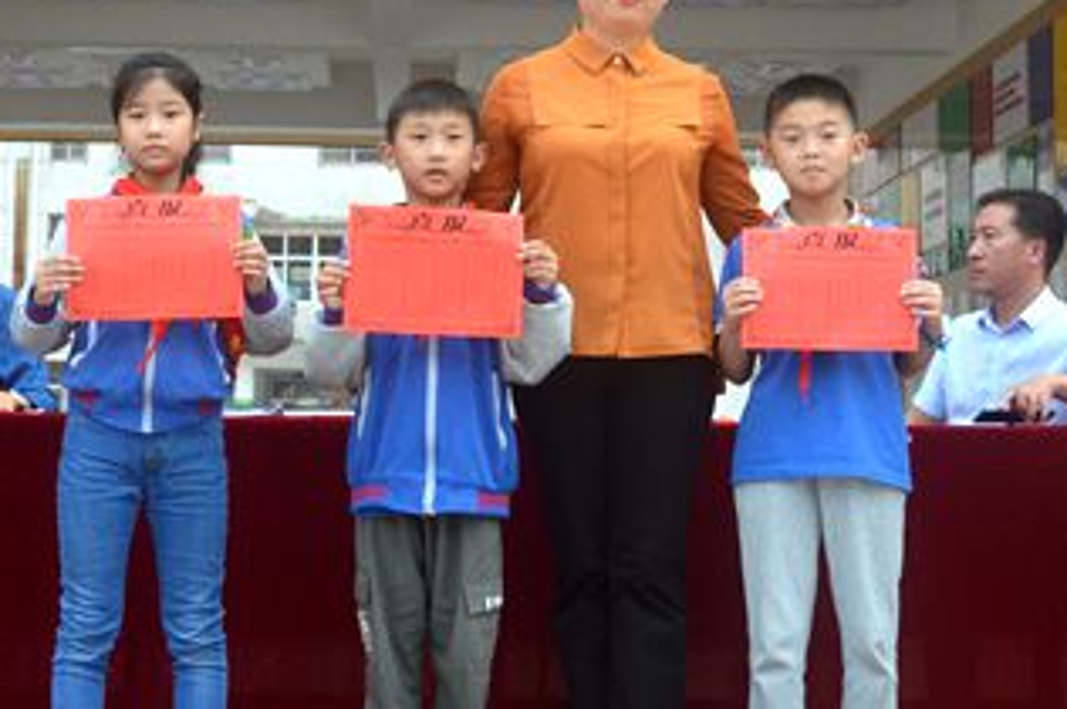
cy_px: 231
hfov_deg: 26.6
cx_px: 415
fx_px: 2250
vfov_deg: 17.9
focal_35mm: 76
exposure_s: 1/125
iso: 125
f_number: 5.6
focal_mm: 20
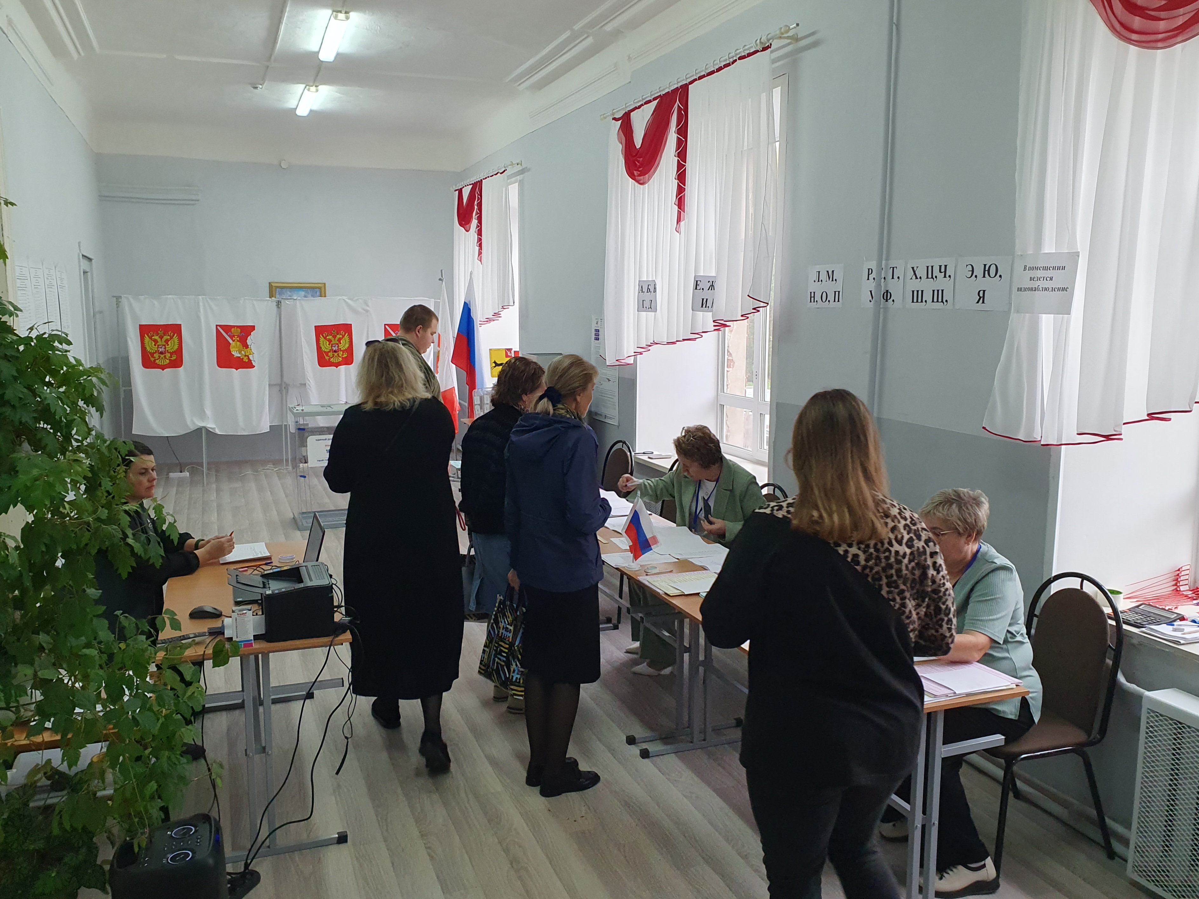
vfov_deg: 53.1
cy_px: 450
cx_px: 600
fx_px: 901
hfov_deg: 67.3
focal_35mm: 26
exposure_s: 1/100
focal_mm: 4.32
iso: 250
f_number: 2.4
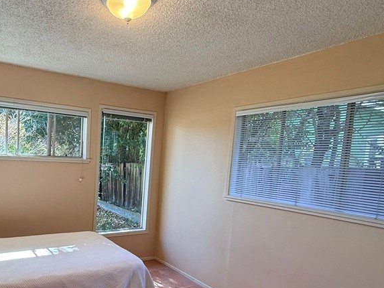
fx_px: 277
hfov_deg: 65.0
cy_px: 183
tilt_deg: -5.2
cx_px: 94
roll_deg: -3.4
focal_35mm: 25
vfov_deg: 54.2
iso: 80
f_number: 2.2
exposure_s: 1/120
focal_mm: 2.22
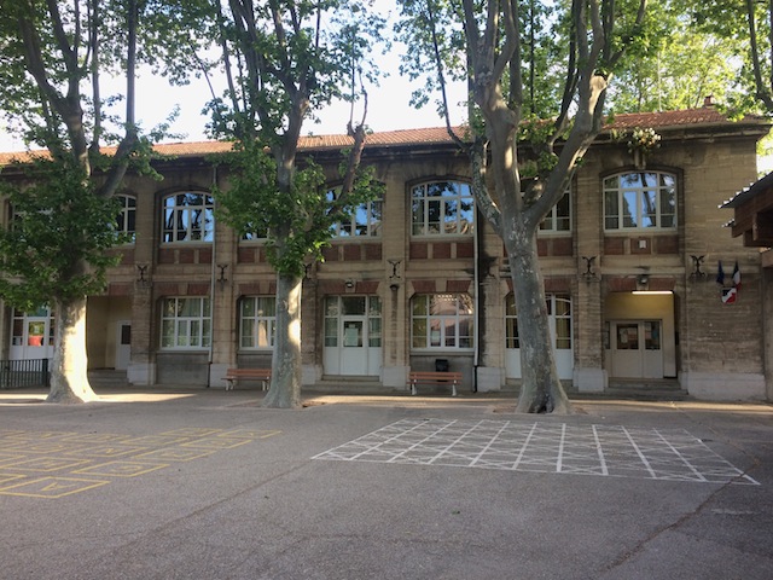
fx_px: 648
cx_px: 386
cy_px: 290
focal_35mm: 29
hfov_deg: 61.7
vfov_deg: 48.2
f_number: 2.2
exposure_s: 1/151
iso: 32
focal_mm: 4.15
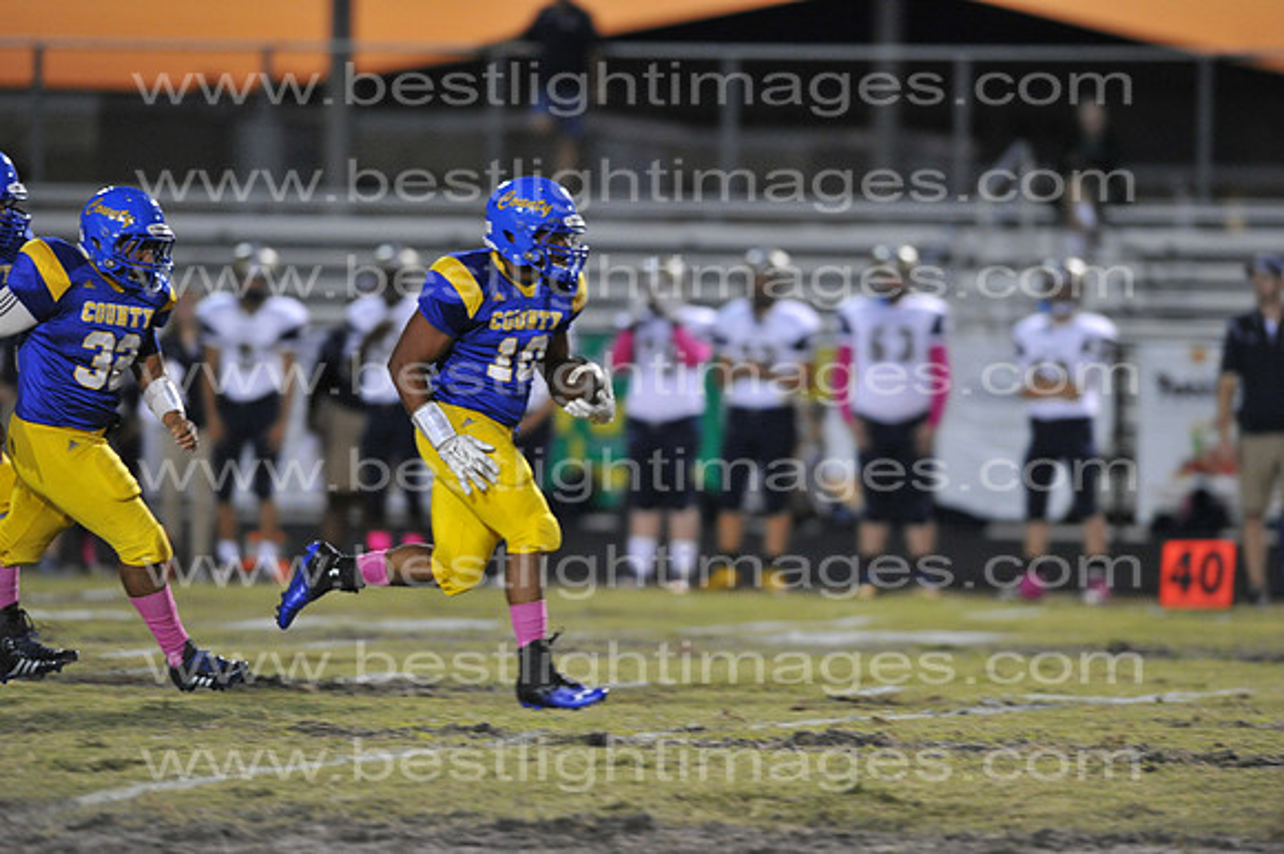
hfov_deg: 6.9
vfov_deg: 4.6
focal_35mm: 300
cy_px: 427
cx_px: 642
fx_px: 10693
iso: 5000
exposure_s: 1/500
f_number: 4
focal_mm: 300
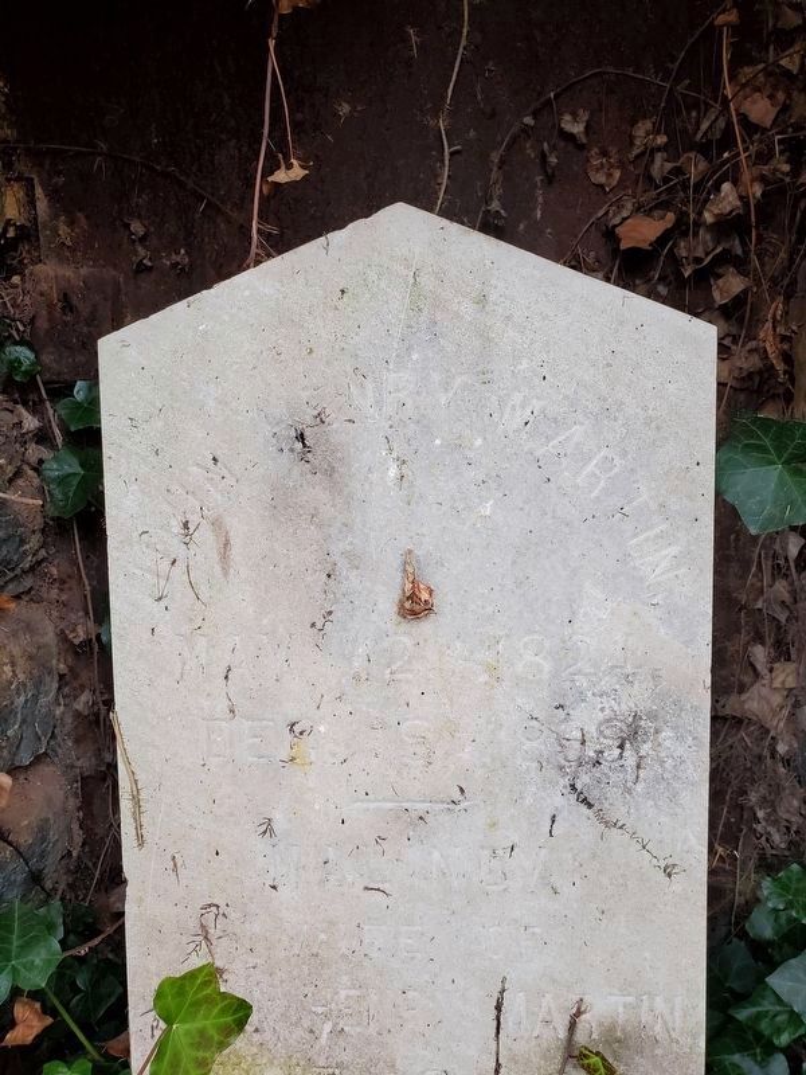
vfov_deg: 67.3
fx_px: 807
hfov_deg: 53.1
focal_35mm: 26
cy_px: 538
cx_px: 403
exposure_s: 1/120
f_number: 2.4
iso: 200
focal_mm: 4.3
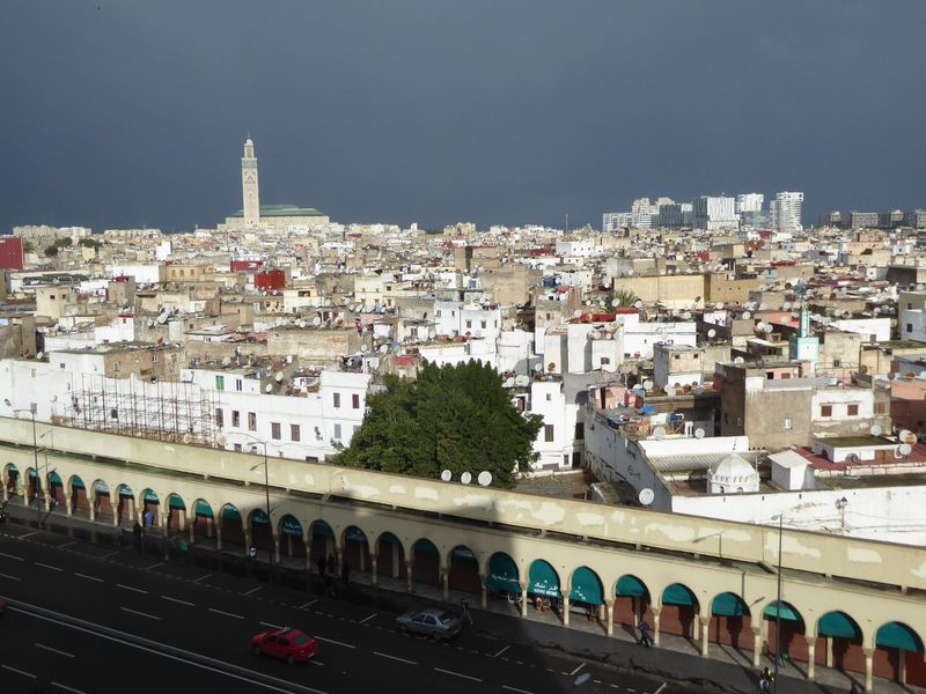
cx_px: 463
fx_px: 1043
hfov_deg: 47.9
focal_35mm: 39
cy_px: 347
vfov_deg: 36.8
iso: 80
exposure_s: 1/1300
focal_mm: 6.7
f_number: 3.7
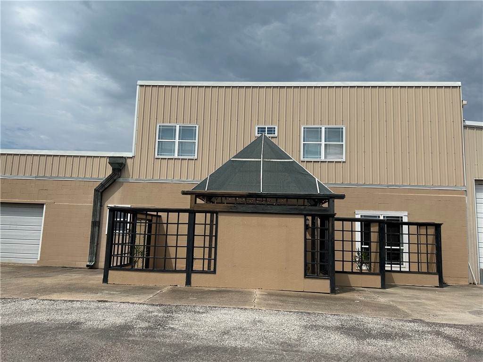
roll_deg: -1.8
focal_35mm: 26
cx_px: 242
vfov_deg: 53.1
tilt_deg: +8.8
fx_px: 363
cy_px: 181
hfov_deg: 67.3
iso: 50
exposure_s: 1/8000
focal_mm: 5.7
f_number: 1.5
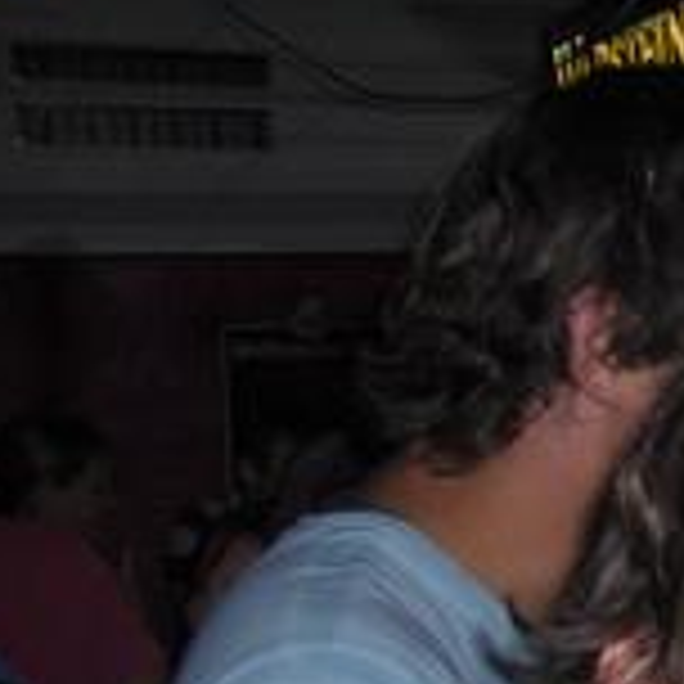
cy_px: 752
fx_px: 2146
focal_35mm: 96
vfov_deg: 17.5
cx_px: 1035
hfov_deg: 16.5
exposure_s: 1/60
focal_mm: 5.8
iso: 100
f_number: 2.6
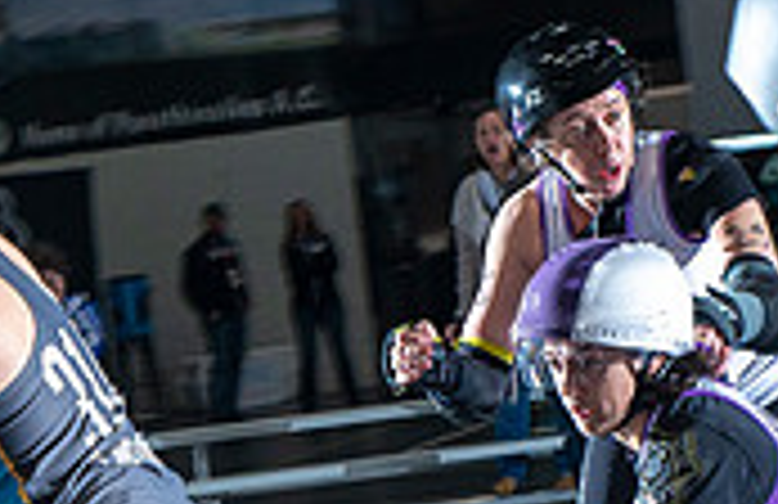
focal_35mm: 186
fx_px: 3984
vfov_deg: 7.2
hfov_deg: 11.1
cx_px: 28
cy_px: 480
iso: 800
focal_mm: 48
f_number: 7.1
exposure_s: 1/160
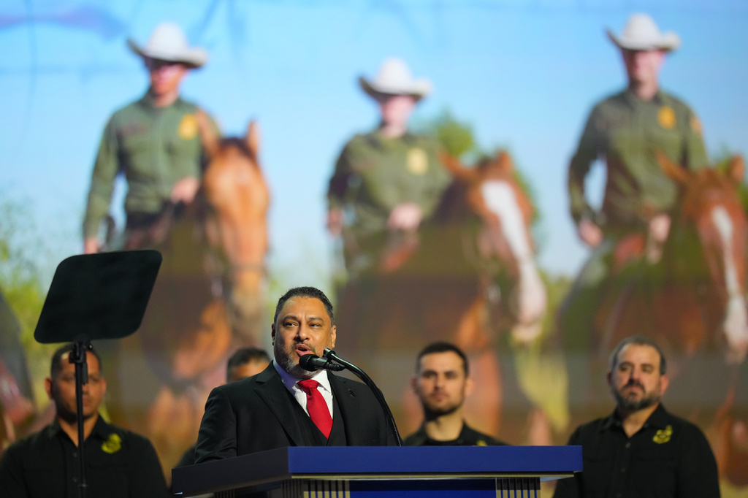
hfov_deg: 5.2
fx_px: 8308
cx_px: 374
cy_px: 249
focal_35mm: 400
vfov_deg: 3.4
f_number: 2.8
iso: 4000
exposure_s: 1/400
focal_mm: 400
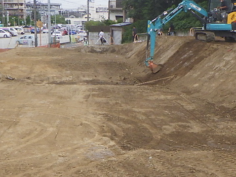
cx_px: 123
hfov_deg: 26.0
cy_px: 142
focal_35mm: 75
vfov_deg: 19.4
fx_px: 511
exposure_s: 1/800
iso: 250
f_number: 4.2
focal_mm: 5
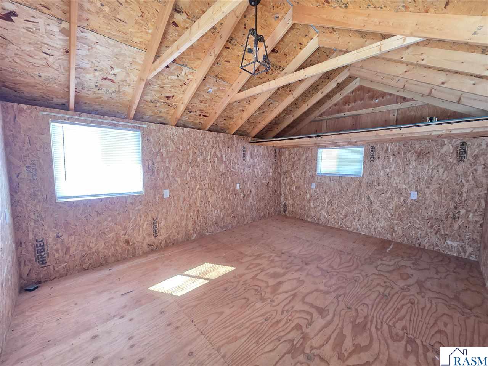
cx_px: 244
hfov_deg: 106.2
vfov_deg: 89.9
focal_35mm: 13
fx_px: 183
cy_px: 183
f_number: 1.9
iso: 160
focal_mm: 2.2
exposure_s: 1/60
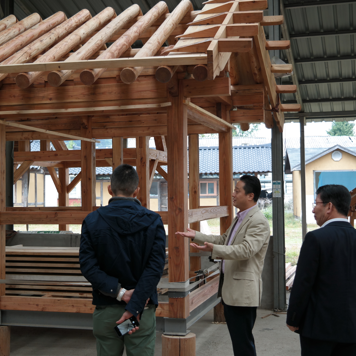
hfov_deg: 30.0
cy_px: 164
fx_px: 663
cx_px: 155
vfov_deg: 30.0
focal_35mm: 57
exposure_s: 1/80
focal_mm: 27
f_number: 4
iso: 200
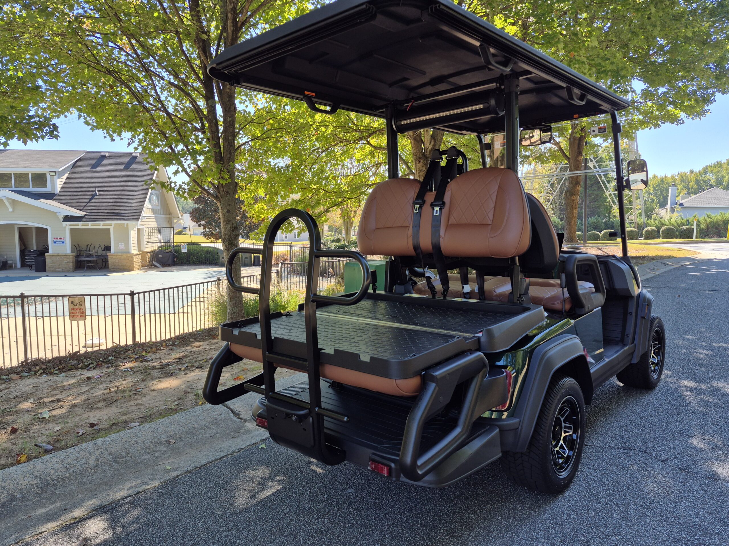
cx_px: 364
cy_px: 273
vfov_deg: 58.9
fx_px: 484
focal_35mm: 23
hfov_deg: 73.9
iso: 25
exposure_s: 1/465
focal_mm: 5.4
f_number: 1.8
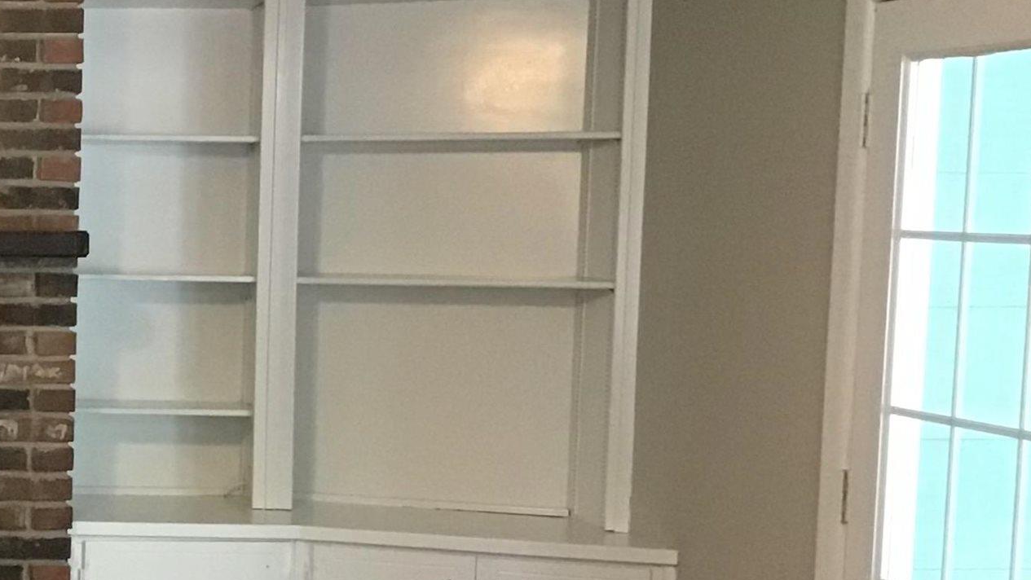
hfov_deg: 23.6
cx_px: -215
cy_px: 441
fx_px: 2242
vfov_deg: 14.7
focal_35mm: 82
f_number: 2.4
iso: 200
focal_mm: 3.3
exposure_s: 1/30
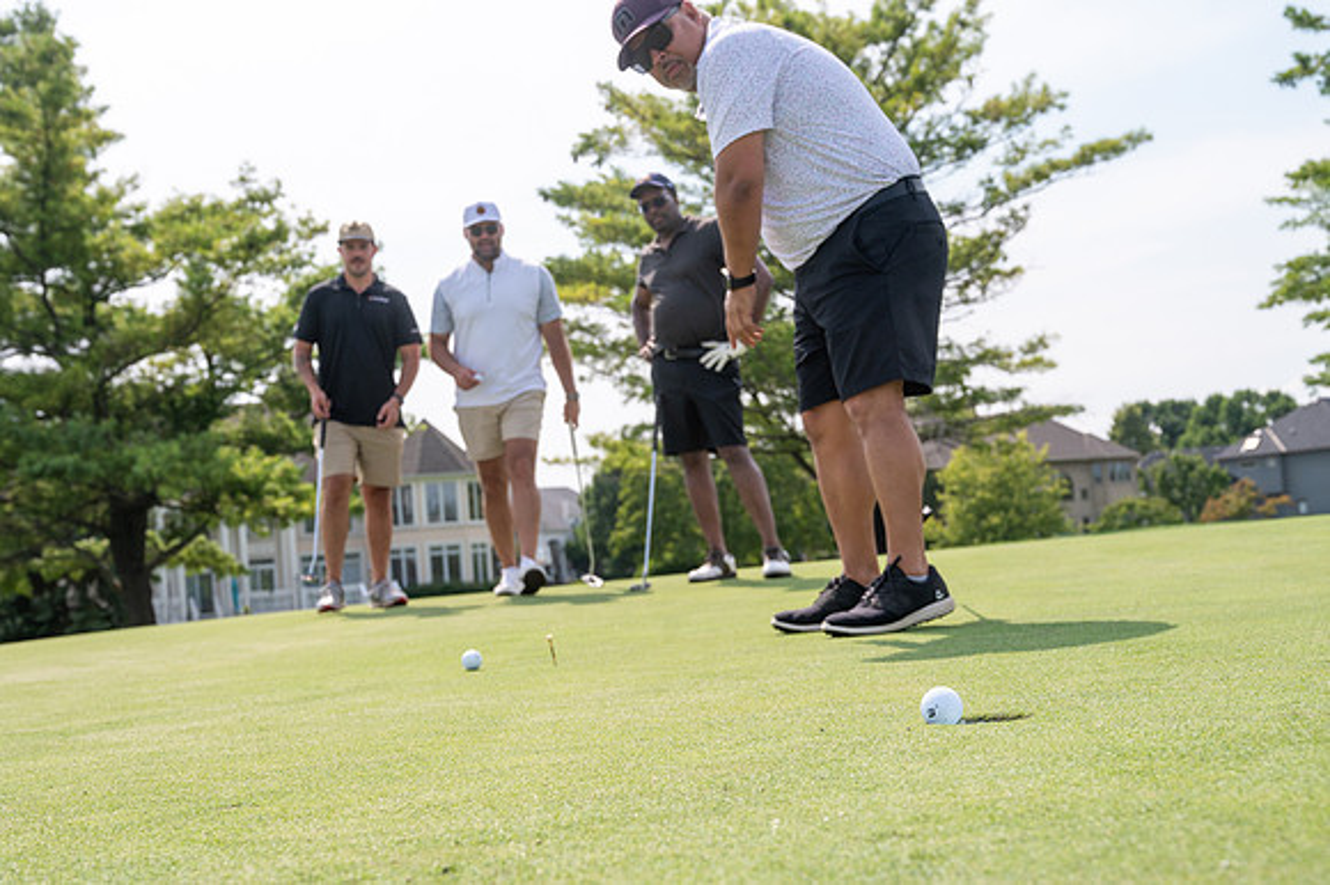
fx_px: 1792
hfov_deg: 40.7
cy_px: 487
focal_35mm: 49
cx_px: 665
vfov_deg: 27.7
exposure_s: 1/1600
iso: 250
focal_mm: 44
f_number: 6.3
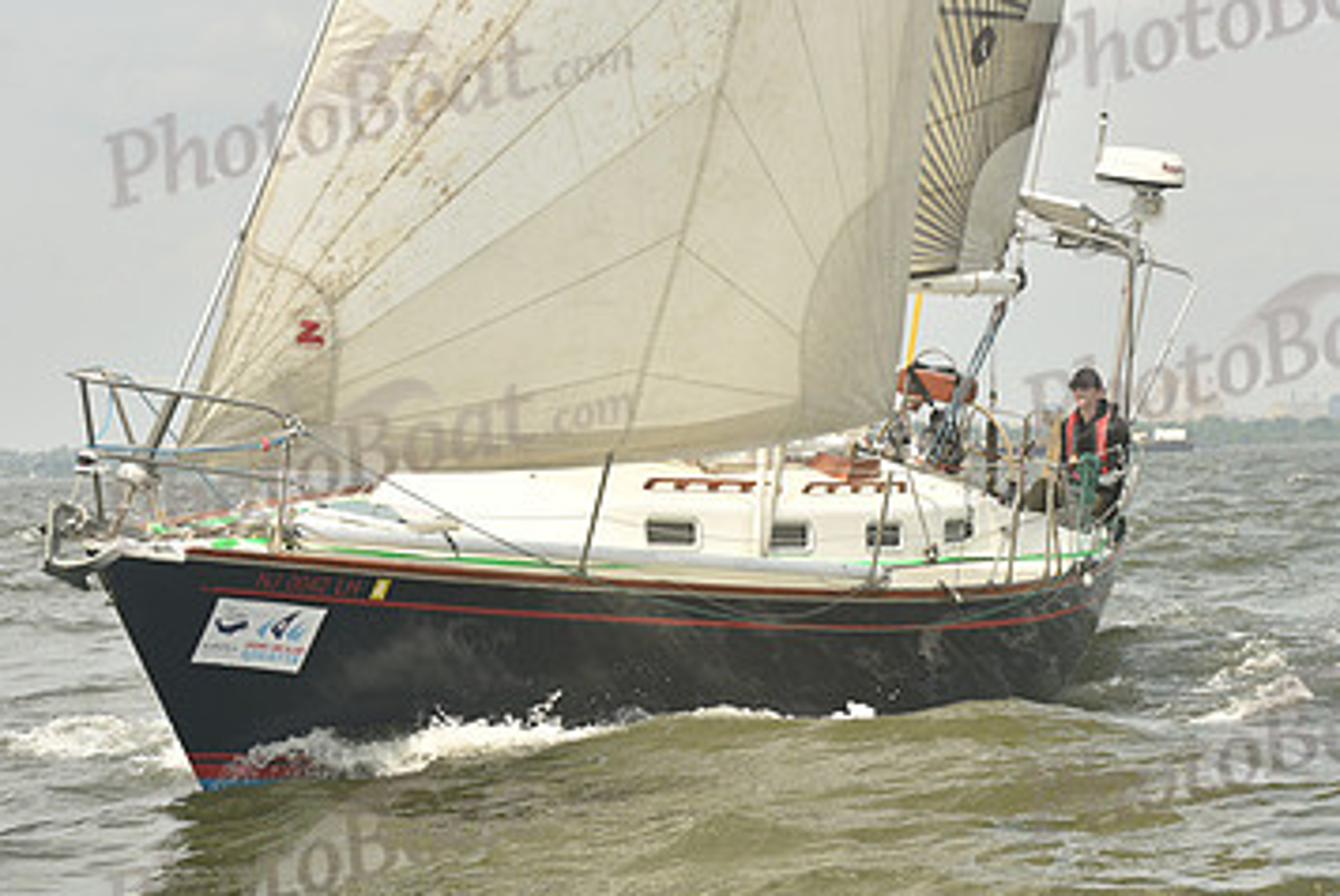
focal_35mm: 114
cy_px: 600
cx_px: 832
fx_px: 4247
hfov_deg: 17.9
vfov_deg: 12.0
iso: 250
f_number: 7.1
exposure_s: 1/800
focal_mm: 70
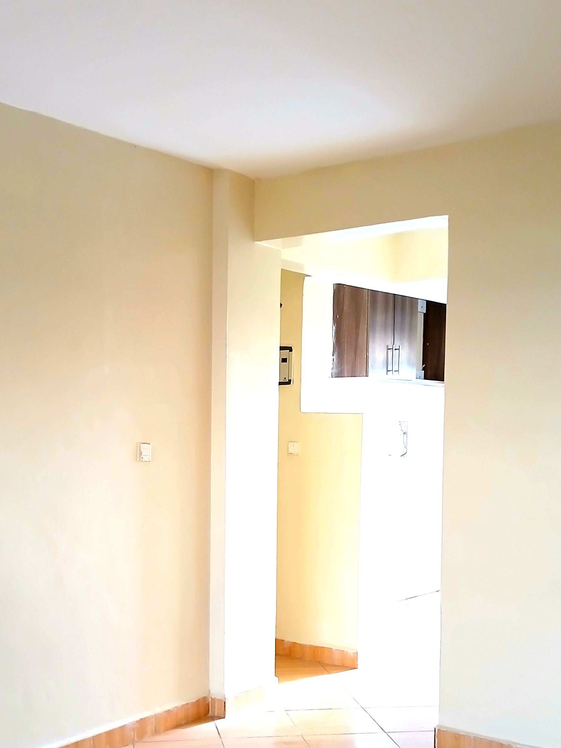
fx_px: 972
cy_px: 510
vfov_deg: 41.4
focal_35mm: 45
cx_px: 218
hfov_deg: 32.1
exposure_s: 1/33.3
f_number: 1.8
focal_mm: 3.98
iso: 200
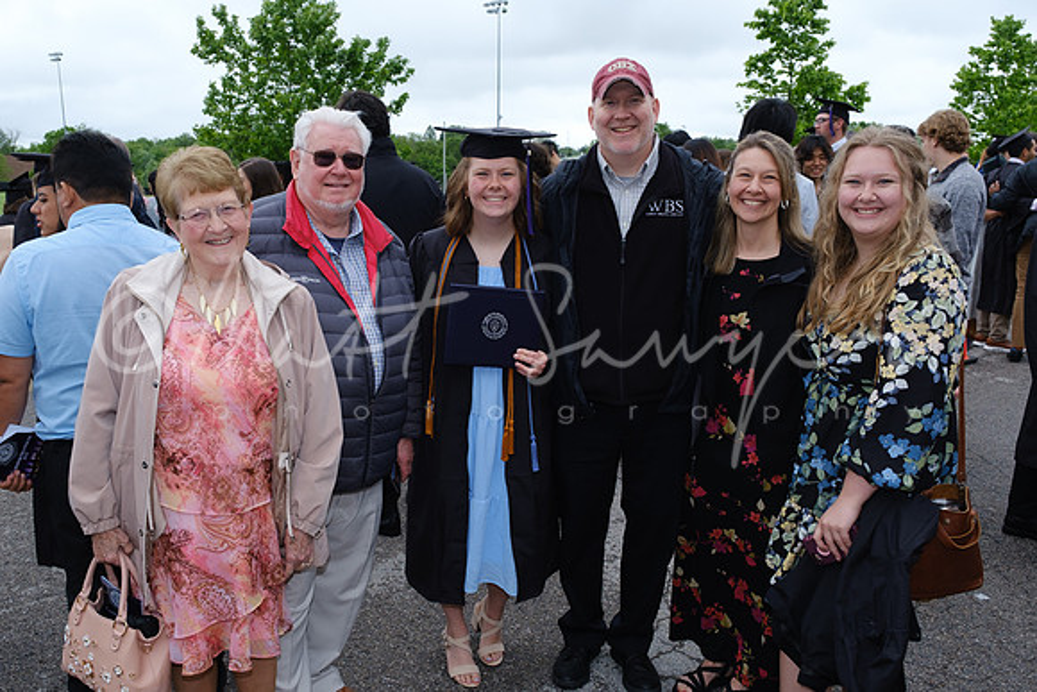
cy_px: 391
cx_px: 456
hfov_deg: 59.6
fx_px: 902
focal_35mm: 31
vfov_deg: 41.9
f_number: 4.5
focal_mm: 17
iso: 200
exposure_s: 1/250
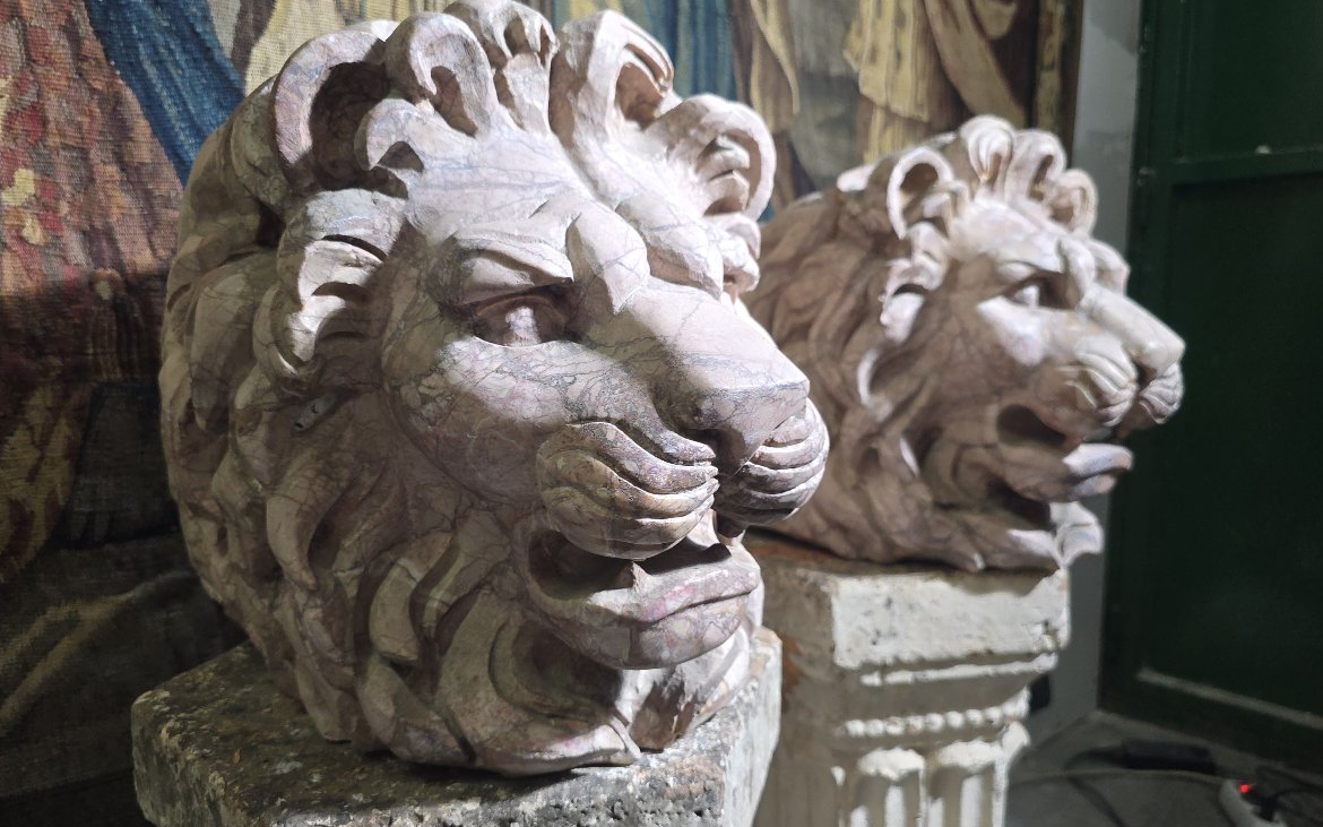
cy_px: 451
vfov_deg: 49.2
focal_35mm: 25
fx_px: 901
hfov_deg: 72.5
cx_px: 651
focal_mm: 6.3
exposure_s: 1/57.5
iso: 200
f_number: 1.7
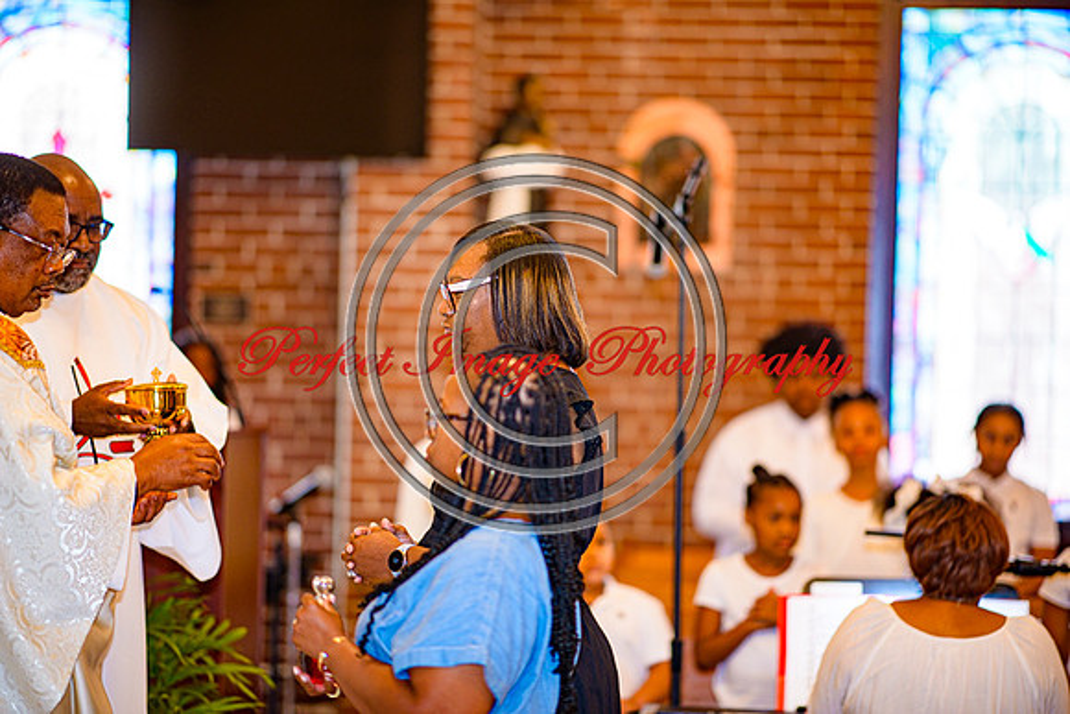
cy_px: 357
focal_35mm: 105
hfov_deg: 19.5
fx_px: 3121
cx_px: 535
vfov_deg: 13.0
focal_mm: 105
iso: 200
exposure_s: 1/100
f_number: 1.4
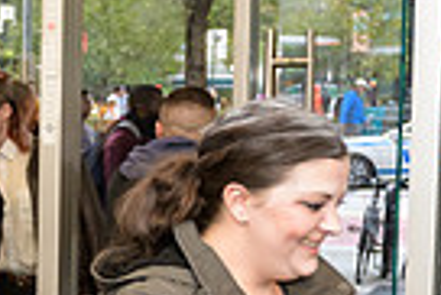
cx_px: -340
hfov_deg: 16.8
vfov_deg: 13.4
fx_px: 1251
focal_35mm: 102
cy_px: 203
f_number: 3.2
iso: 800
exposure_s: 1/125
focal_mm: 24
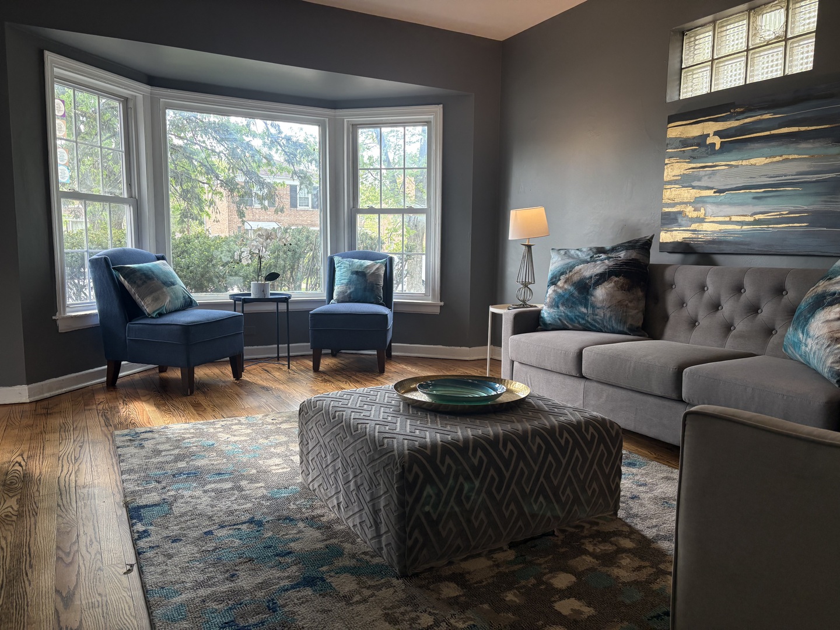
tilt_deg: -5.4
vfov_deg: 53.1
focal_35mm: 26
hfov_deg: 67.3
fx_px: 631
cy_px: 315
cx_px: 420
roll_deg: +0.2
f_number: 1.6
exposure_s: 1/120
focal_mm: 5.96
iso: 125
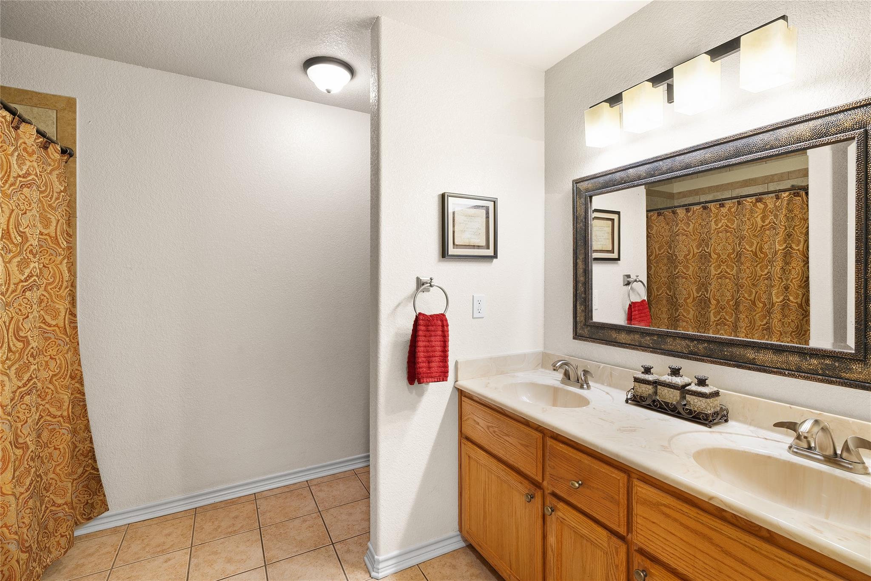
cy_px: 290
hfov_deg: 96.7
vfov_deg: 73.7
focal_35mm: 16
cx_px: 436
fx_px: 387
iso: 250
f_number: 10
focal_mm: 16
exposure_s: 1.3
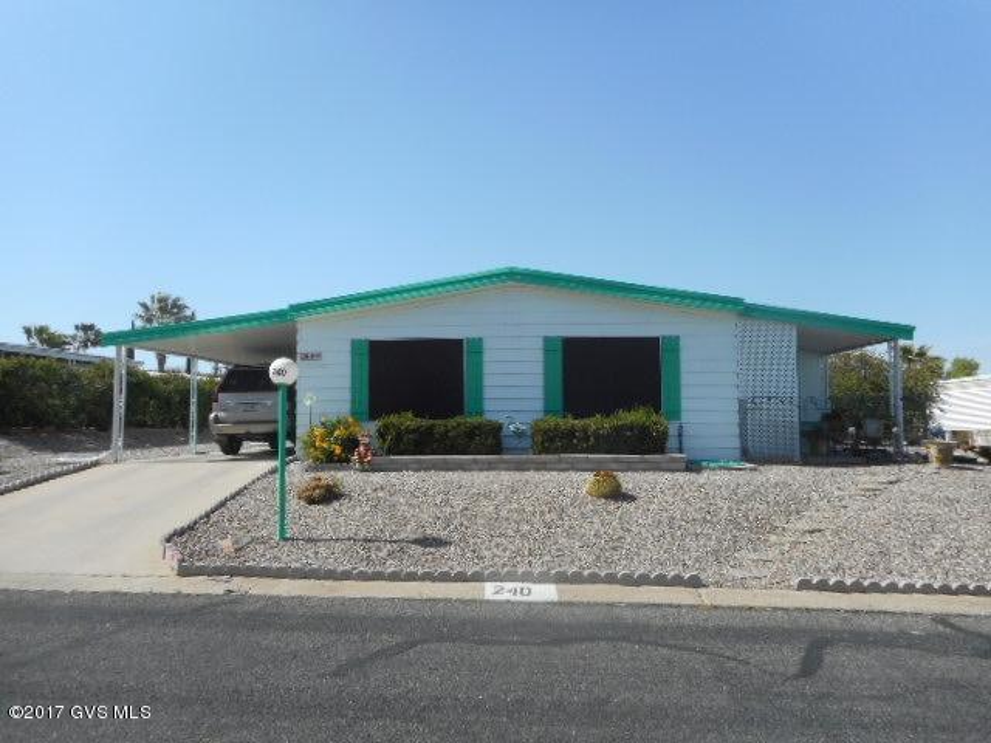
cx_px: 496
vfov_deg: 54.9
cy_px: 372
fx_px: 716
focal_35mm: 25
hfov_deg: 69.4
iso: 80
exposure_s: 1/800
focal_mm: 4.5
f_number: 3.7
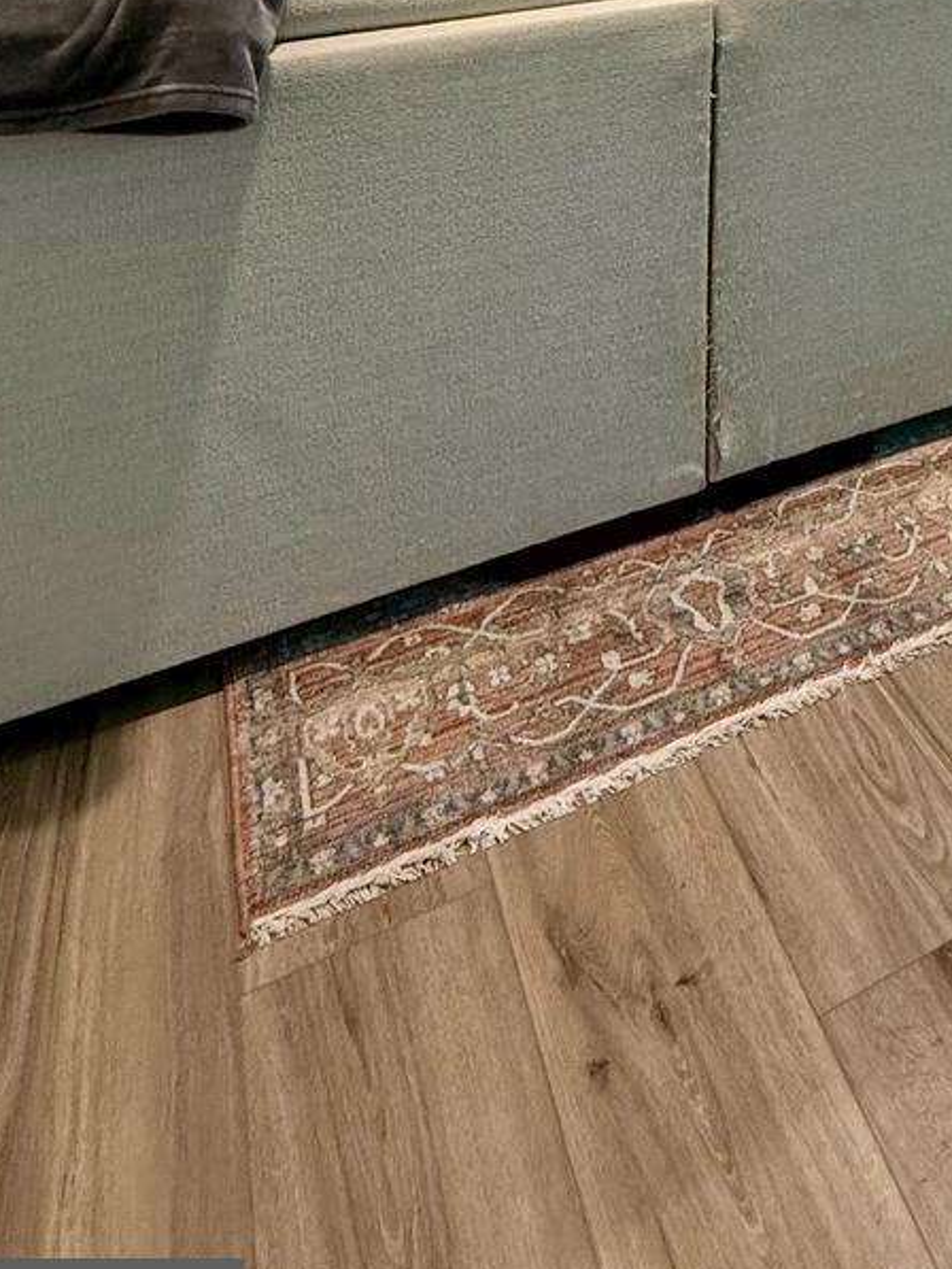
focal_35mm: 36
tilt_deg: -6.7
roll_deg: -2.3
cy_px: -200
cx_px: 937
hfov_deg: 36.0
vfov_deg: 39.4
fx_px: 1320
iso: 250
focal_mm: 2.22
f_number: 2.2
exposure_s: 1/60
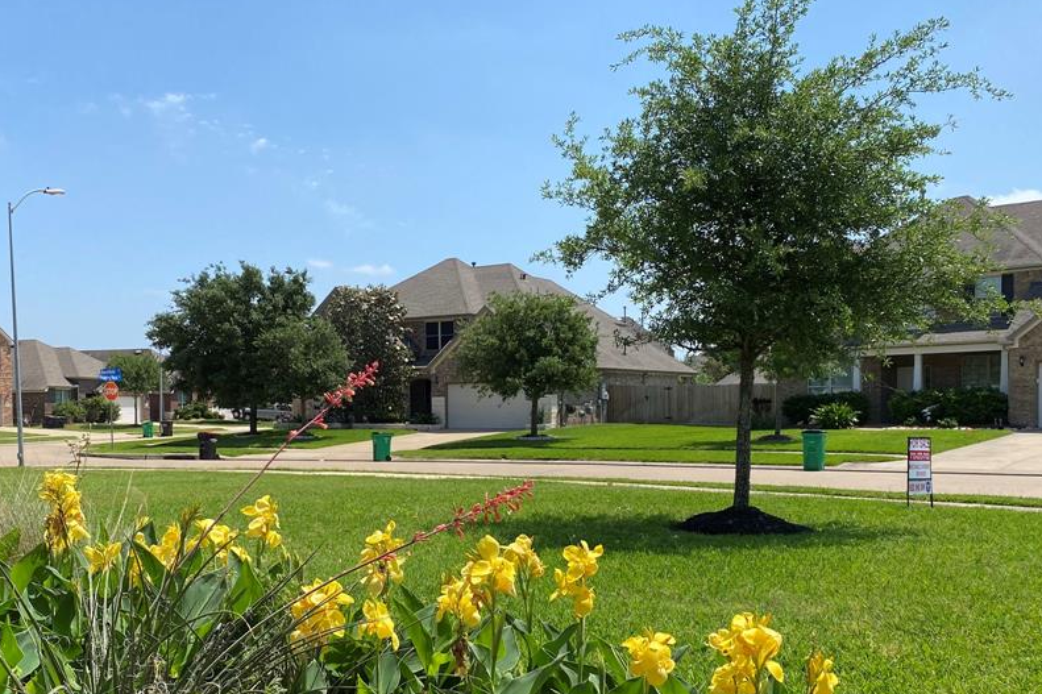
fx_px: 1013
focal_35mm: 35
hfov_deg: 54.3
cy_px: 450
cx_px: 460
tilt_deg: -3.8
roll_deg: +1.0
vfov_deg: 37.5
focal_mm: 4.25
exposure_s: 1/2890
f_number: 1.8
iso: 32
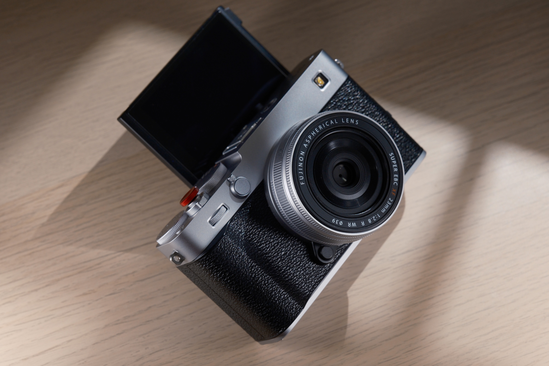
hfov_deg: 24.2
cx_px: 274
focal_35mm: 84
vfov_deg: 16.3
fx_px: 1281
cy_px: 183
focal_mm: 56
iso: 640
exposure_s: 1/90
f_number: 5.6
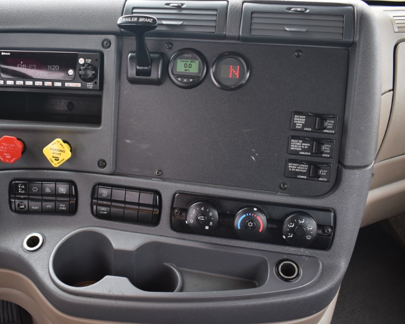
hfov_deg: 49.9
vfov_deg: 41.2
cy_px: 158
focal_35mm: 36
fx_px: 432
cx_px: 156
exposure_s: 1/60
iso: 640
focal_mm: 18
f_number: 4
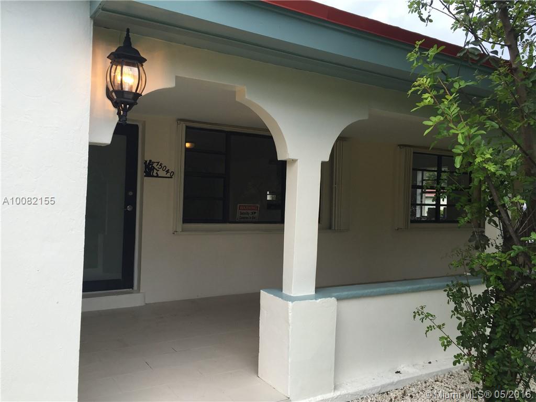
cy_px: 201
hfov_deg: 61.7
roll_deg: -2.2
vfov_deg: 48.2
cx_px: 268
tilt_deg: +0.7
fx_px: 449
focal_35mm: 29
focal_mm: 4.15
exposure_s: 1/172
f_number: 2.2
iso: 32
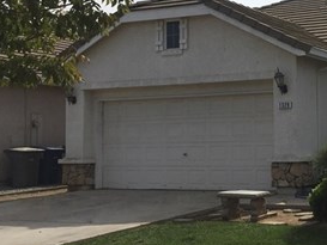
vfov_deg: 21.6
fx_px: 643
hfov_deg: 26.4
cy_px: 124
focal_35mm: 68
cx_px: 358
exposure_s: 1/3049
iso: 32
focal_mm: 4.15
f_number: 2.2
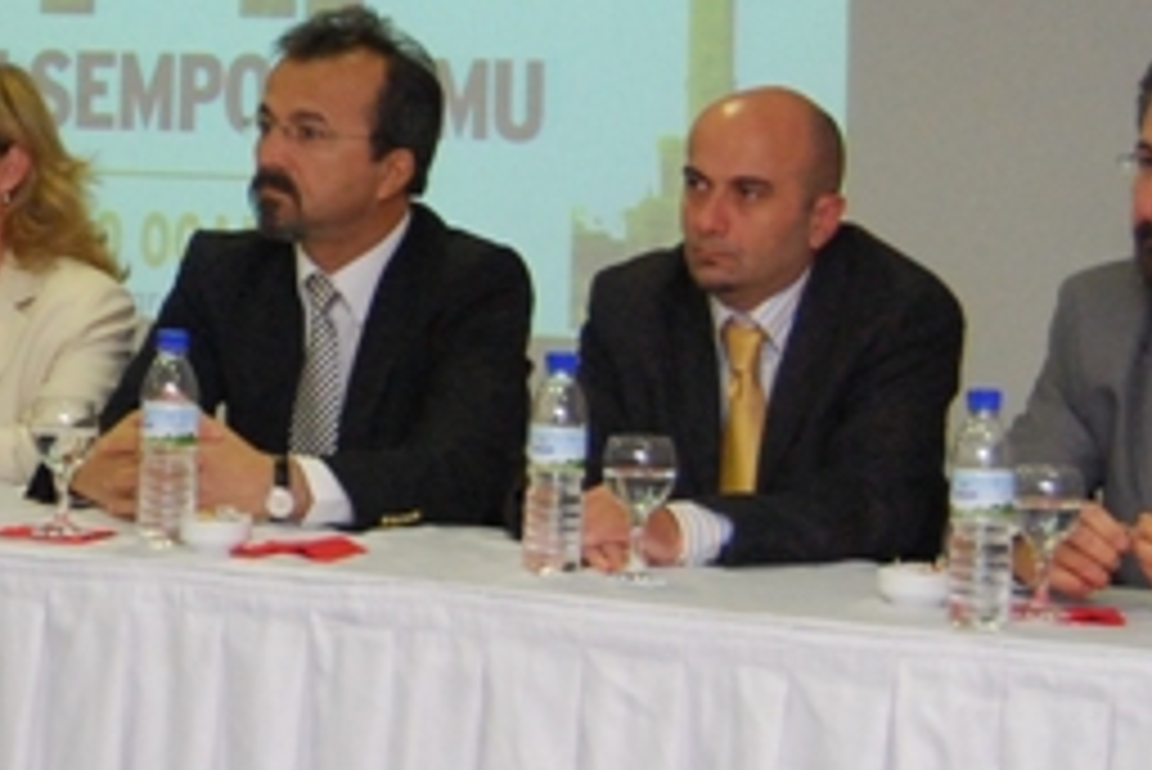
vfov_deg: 9.5
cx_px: -135
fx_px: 4610
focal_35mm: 144
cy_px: 97
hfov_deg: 13.9
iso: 900
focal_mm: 24
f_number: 4
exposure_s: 1/60
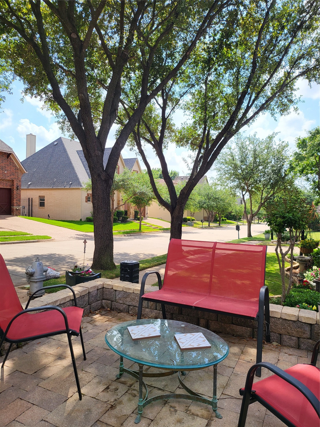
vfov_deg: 71.6
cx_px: 160
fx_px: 296
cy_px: 214
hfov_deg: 56.8
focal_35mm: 24
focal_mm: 5
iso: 40
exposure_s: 1/1636
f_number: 1.8
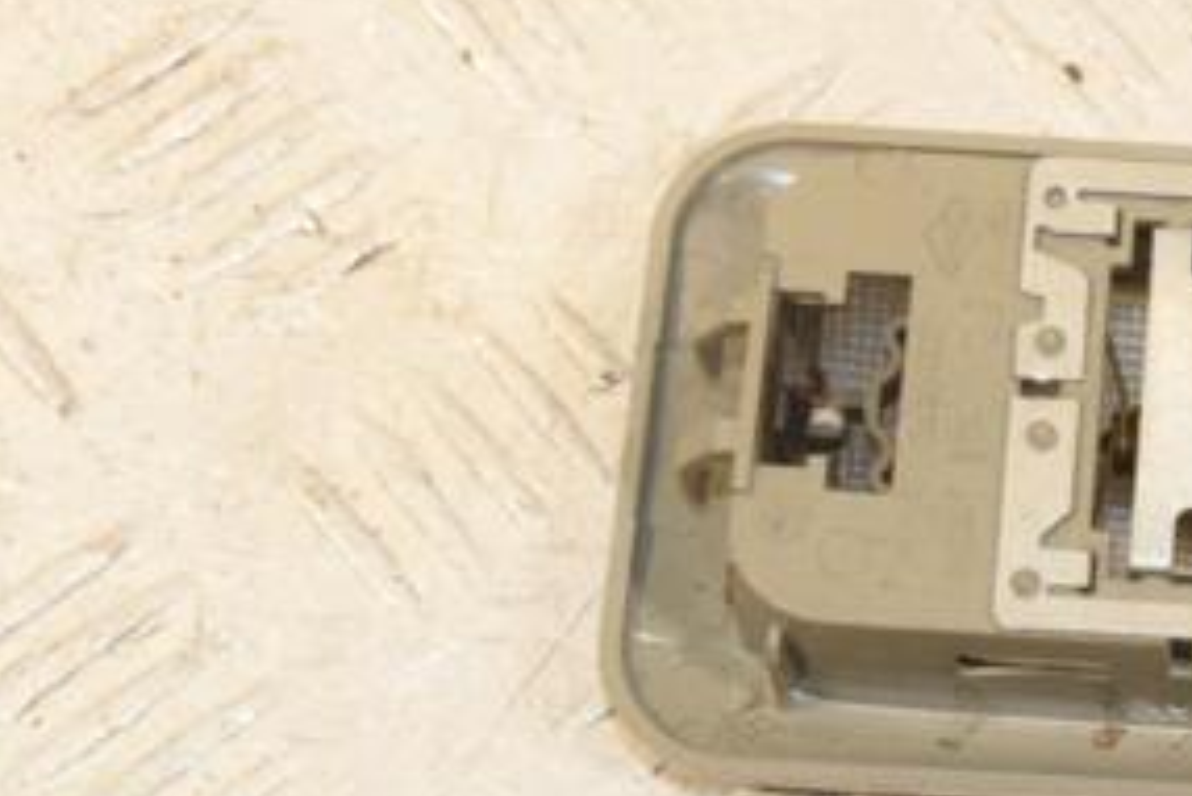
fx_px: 4373
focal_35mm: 132
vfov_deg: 10.4
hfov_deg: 15.2
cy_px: 404
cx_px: 1238
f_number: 9
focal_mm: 42
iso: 1600
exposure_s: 1/200
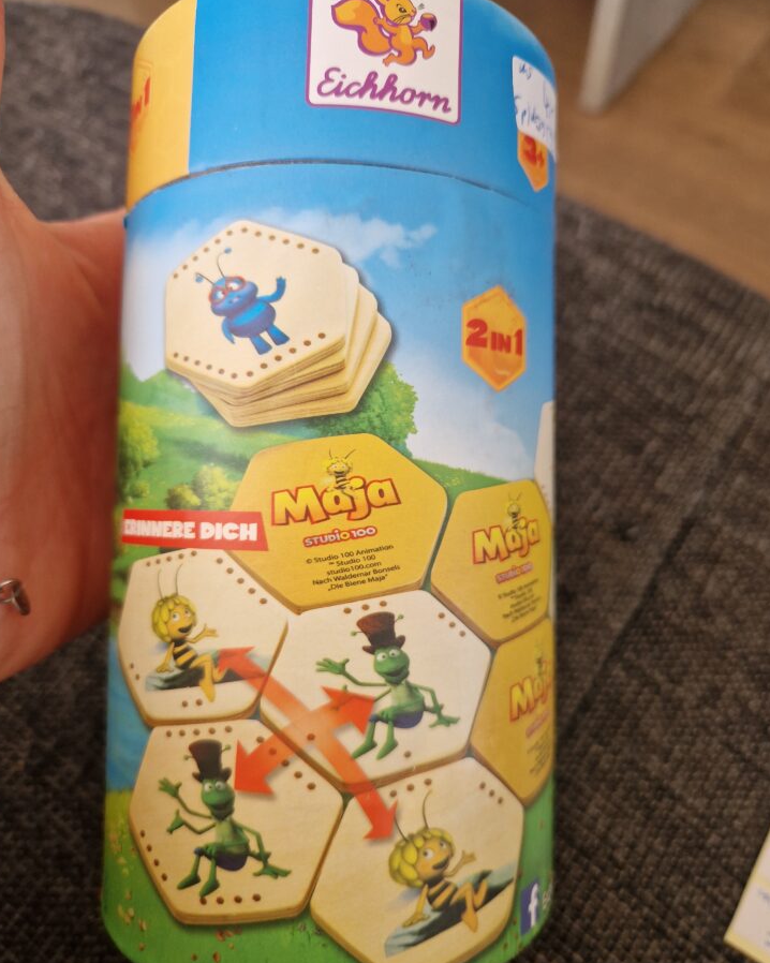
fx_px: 712
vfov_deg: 68.1
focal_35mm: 25
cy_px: 458
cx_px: 387
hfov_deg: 56.8
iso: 50
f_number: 1.8
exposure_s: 1/195
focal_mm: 5.4
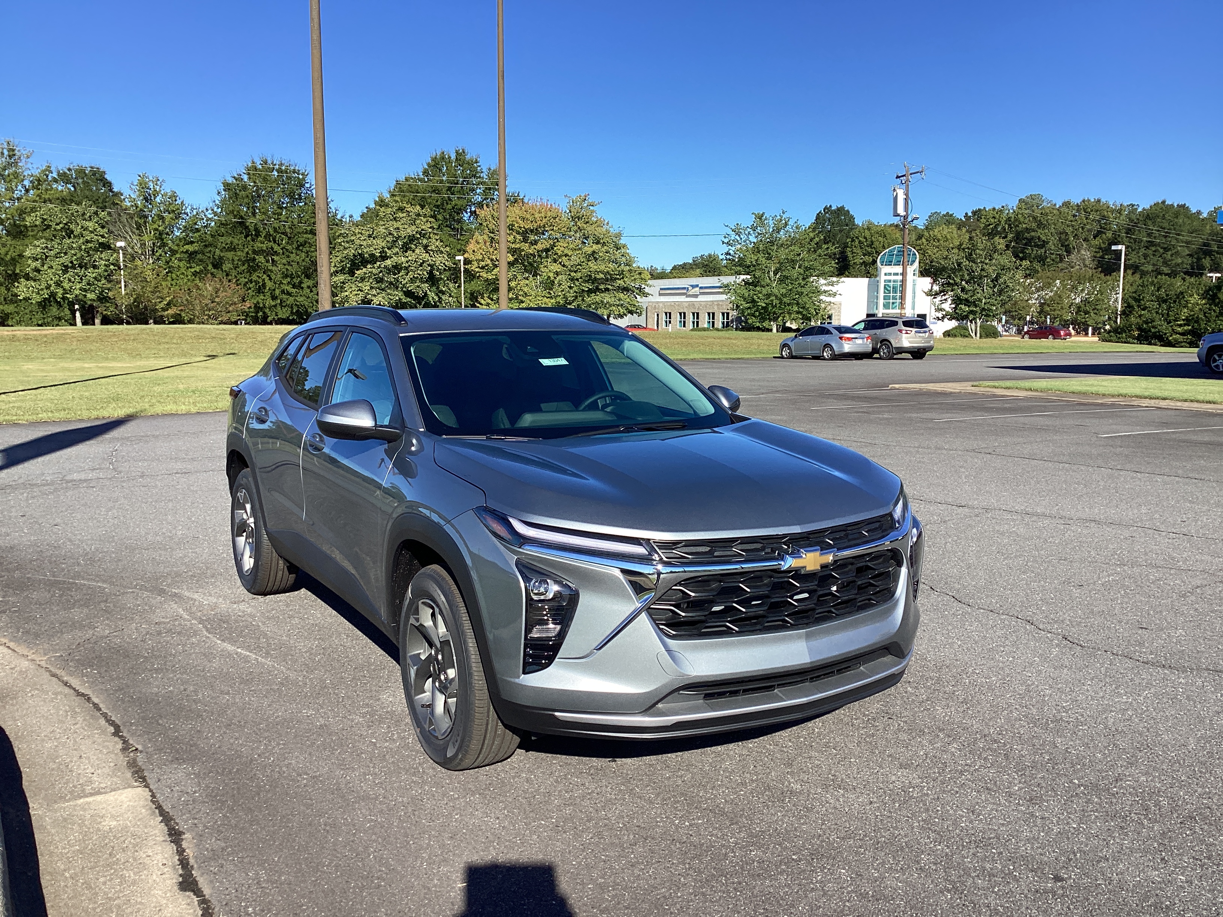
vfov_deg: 45.4
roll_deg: -0.7
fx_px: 1095
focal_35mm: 31
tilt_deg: -4.7
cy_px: 458
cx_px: 612
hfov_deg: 58.4
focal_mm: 3.3
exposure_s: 1/1131
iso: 25
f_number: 2.4
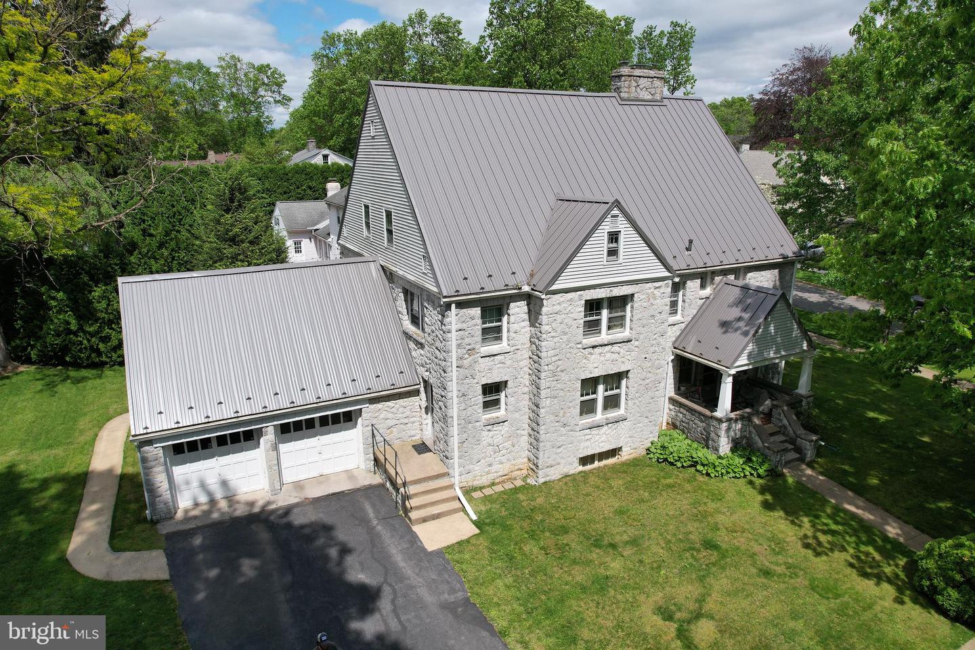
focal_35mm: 22
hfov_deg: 78.6
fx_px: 596
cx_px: 488
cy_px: 325
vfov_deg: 57.2
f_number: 2.8
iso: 110
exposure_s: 1/2500
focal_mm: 8.38
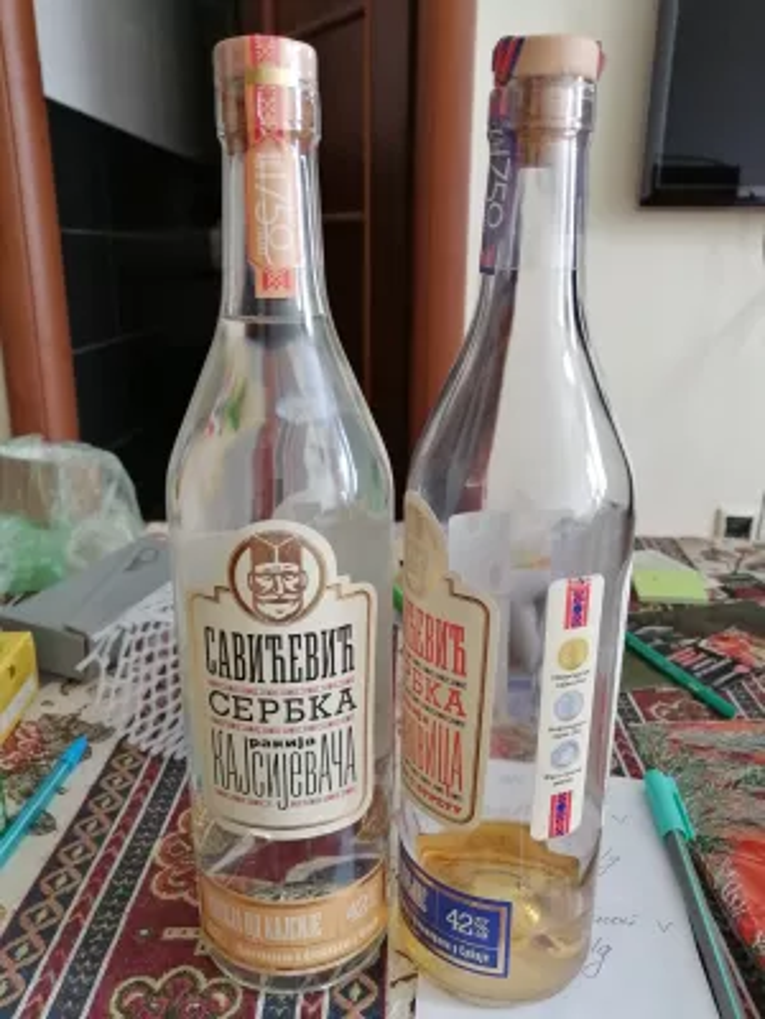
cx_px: 382
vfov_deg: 65.3
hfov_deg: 51.4
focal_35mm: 27
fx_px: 796
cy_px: 510
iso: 160
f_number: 1.8
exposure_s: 1/33.3
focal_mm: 3.62
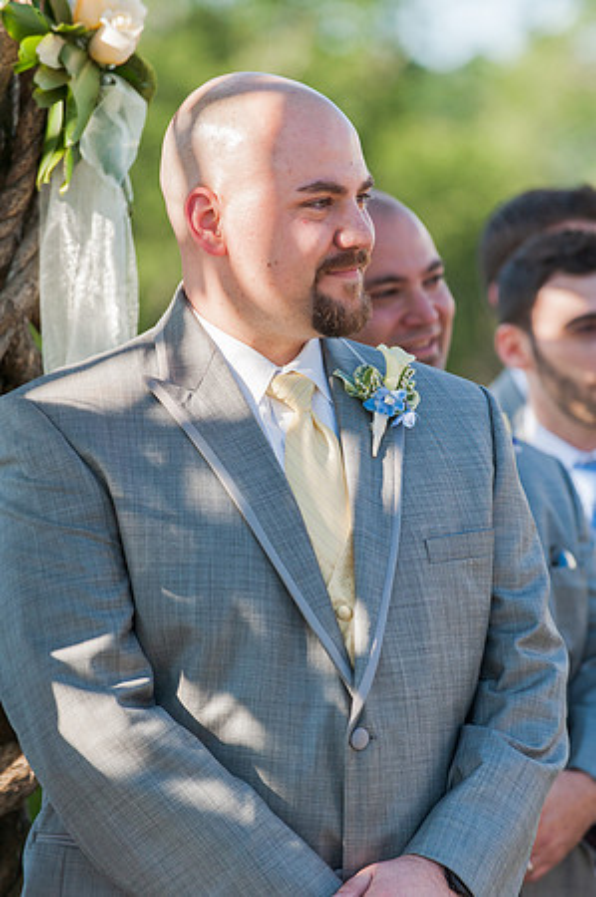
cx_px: 298
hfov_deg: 6.9
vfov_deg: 10.3
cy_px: 448
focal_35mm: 200
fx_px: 4978
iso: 500
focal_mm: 200
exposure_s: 1/2500
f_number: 4.5
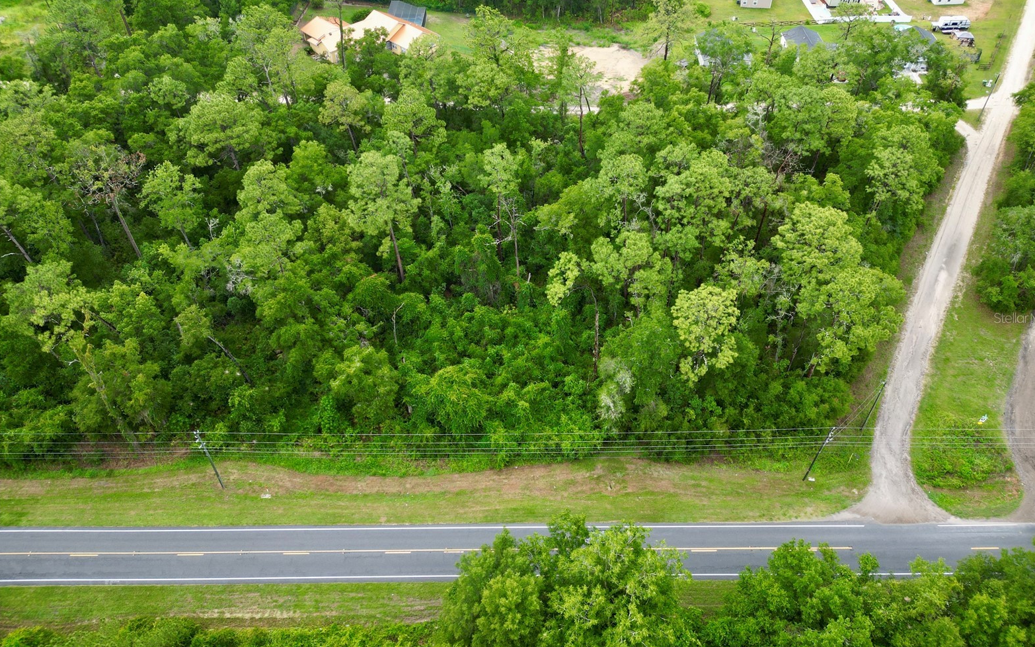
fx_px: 733
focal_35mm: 26
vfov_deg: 47.6
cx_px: 527
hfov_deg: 70.4
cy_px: 318
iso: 100
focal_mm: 6.72
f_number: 1.7
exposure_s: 1/200
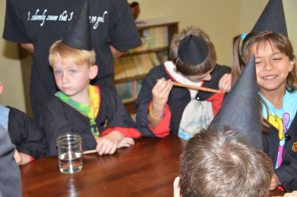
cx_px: 148
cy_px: 98
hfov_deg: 32.0
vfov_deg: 21.5
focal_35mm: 63
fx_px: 519
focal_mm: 42
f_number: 4.8
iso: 800
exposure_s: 1/60
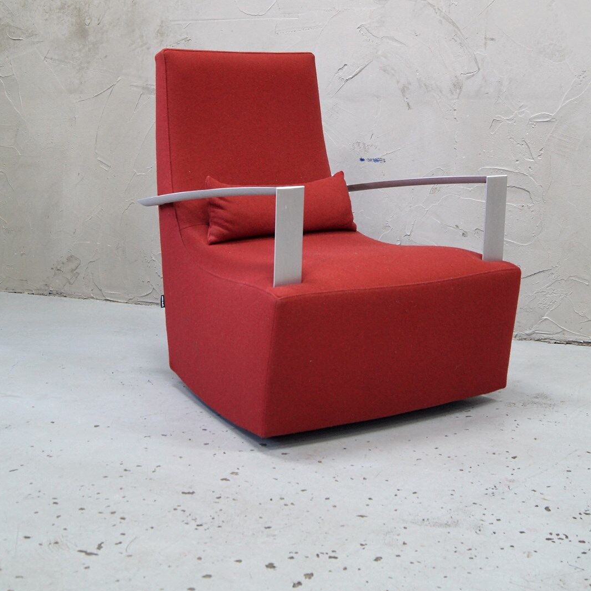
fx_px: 1043
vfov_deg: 31.3
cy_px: 180
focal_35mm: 54
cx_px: 297
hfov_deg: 31.6
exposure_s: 1/8
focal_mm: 28
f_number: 6.3
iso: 400
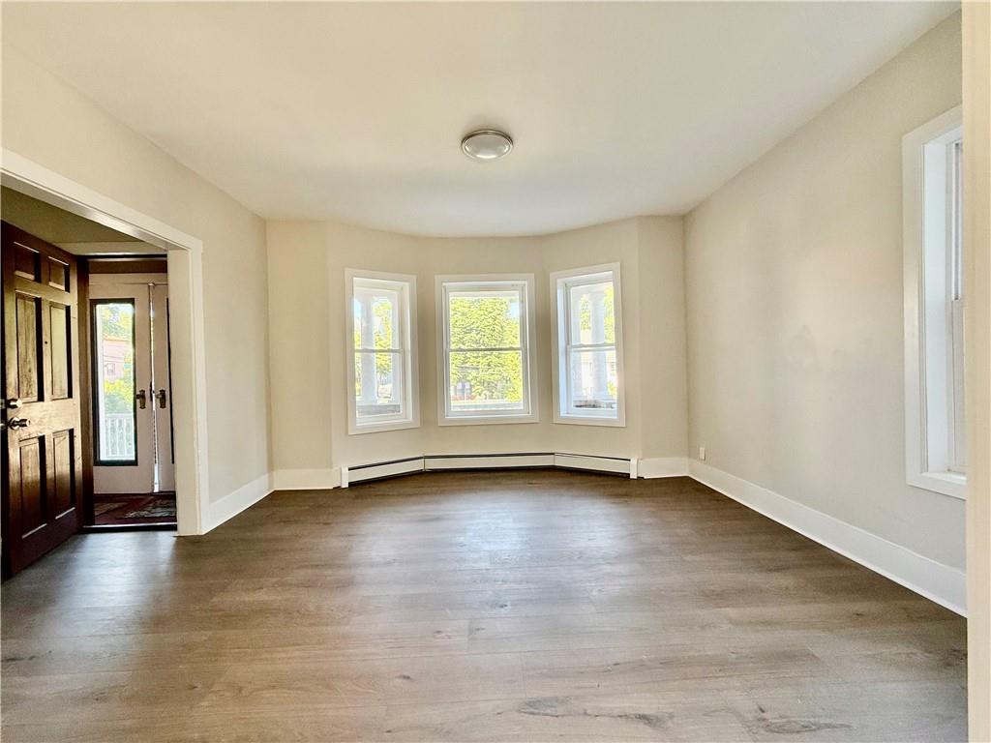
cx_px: 496
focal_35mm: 14
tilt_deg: -0.1
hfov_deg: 102.1
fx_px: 401
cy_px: 372
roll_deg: +2.3
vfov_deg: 85.7
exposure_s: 1/99
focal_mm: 2.22
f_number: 2.2
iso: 125
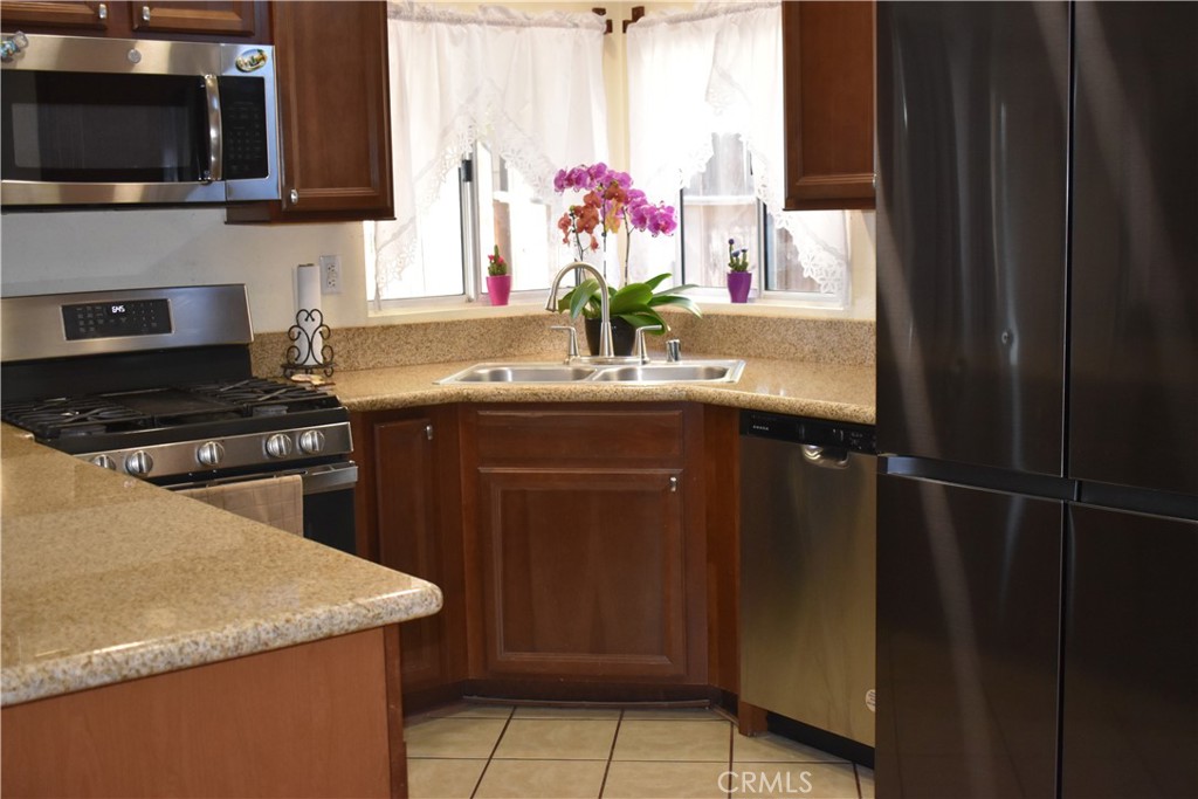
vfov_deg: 30.9
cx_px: 599
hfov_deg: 45.0
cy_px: 400
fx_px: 1448
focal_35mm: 44
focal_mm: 29
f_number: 4.2
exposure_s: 1/125
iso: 1250
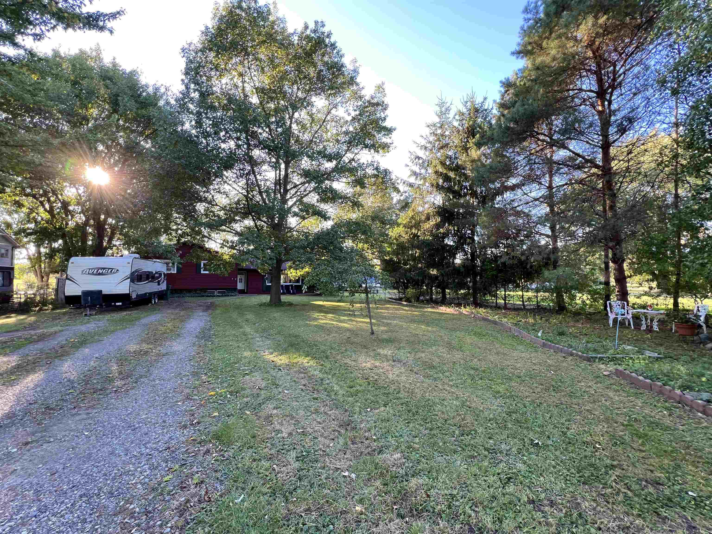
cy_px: 267
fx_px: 267
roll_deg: -0.6
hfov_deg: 106.2
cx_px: 356
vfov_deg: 89.9
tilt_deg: +1.8
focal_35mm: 13
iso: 50
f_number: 1.8
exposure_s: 1/99
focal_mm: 1.57
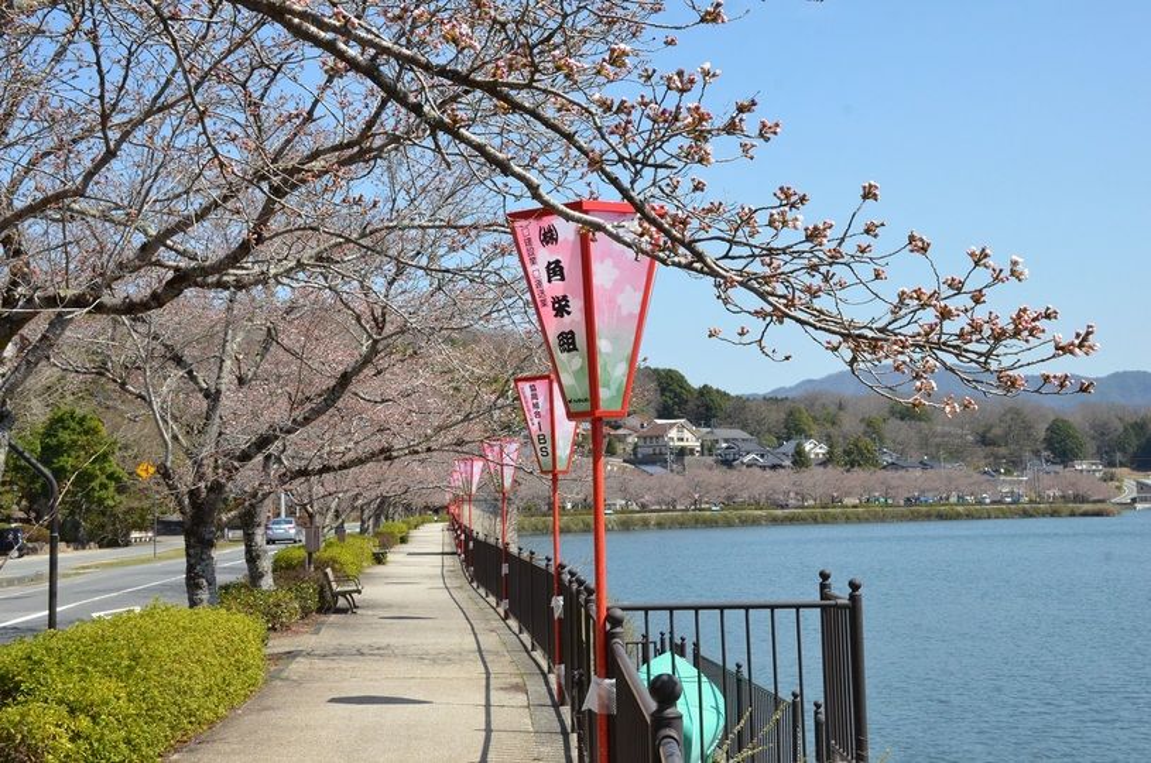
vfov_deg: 25.6
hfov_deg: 37.9
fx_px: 1675
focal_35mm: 52
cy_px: 382
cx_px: 576
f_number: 13
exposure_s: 1/640
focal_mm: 35
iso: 800
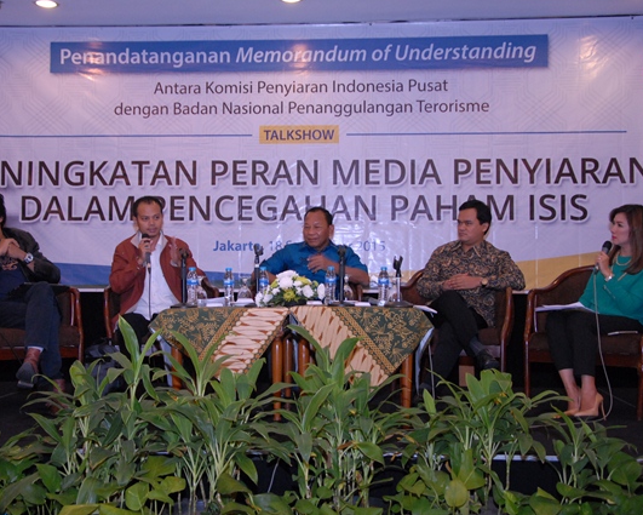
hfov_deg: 36.6
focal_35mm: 51
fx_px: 971
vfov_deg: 29.7
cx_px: 288
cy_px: 259
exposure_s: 1/40
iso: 800
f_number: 4.5
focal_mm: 30
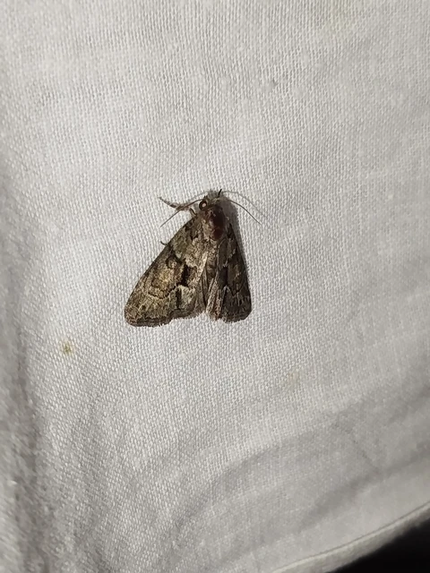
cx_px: 215
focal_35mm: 76
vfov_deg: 25.7
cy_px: 286
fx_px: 1259
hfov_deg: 19.4
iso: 100
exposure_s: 1/50
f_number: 1.7
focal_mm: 5.31
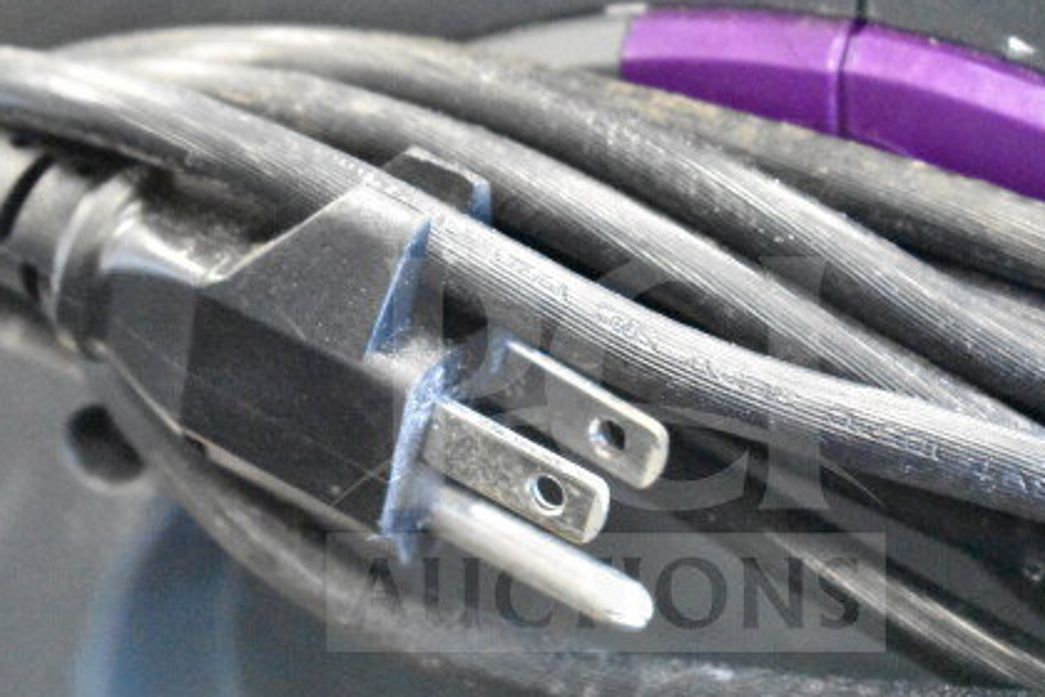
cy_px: 454
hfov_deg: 17.1
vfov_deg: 11.4
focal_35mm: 120
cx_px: 605
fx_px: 3475
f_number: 5.6
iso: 25600
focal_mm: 55
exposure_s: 1/100
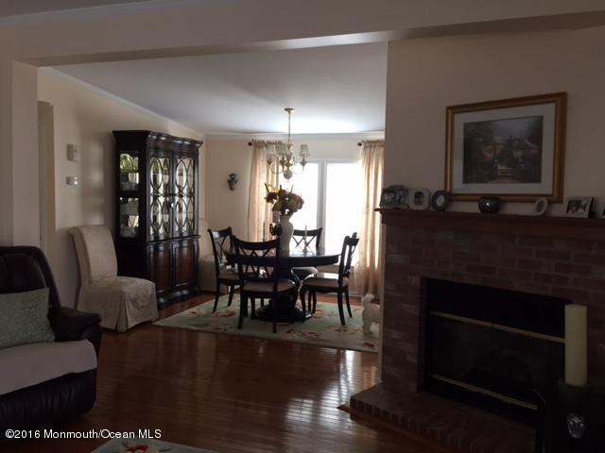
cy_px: 226
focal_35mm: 29
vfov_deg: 48.2
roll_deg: -1.3
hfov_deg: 61.7
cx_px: 302
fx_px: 507
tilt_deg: -3.6
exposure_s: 1/30
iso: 64
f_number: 2.2
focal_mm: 4.15
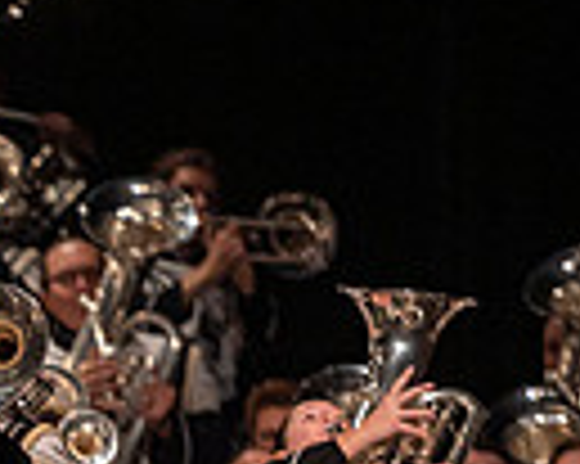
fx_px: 13396
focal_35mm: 781
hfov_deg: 2.5
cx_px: -486
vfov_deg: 2.0
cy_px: 586
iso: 1250
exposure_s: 1/500
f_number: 3.5
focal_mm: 185
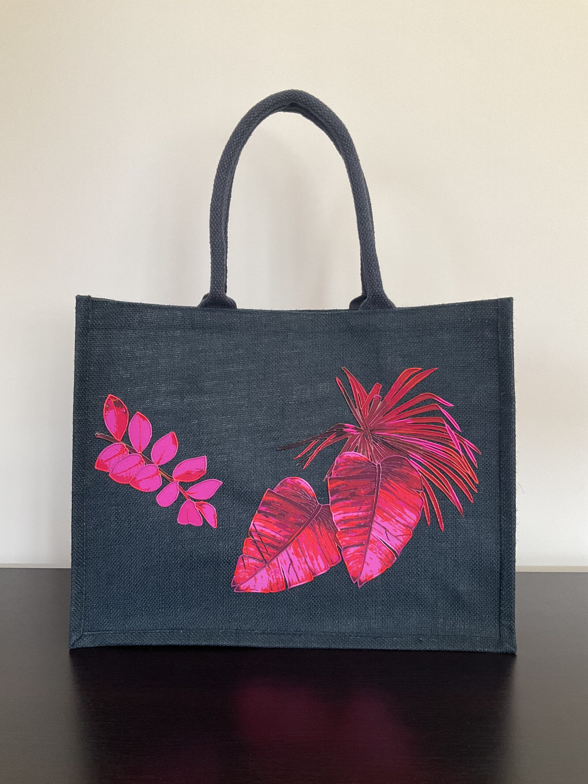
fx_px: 657
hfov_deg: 48.2
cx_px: 294
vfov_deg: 61.7
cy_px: 392
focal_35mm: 29
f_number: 1.8
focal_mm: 3
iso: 80
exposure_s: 1/60
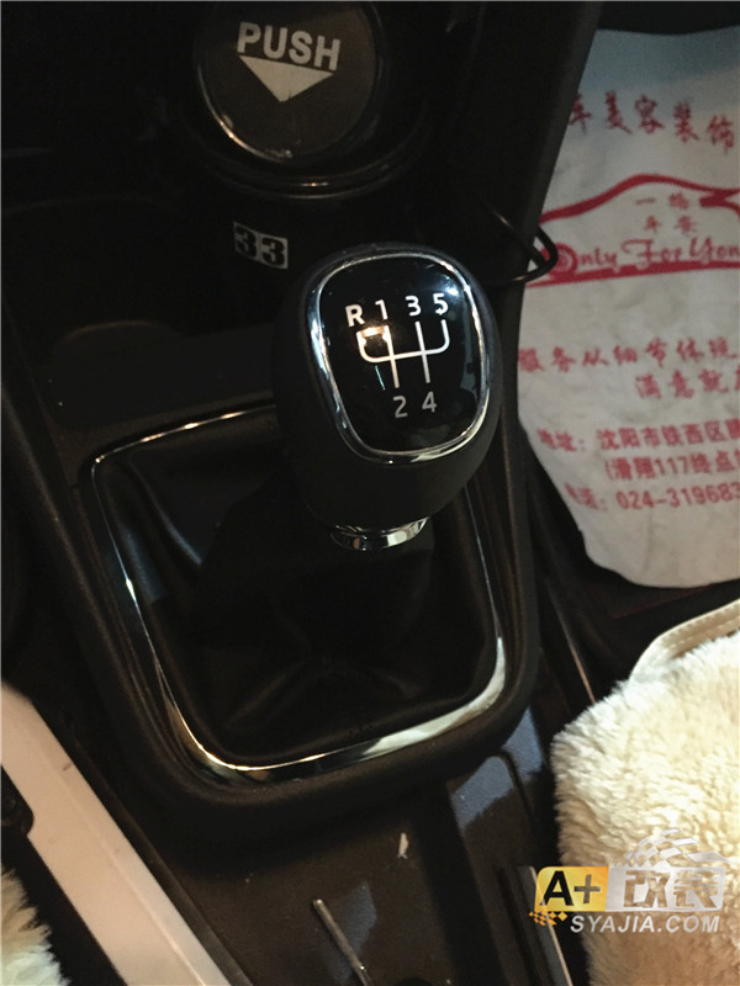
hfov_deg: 48.2
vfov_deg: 61.7
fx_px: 827
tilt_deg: -61.2
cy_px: 493
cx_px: 370
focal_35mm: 29
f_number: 2.2
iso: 1000
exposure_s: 1/17
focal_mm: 4.15
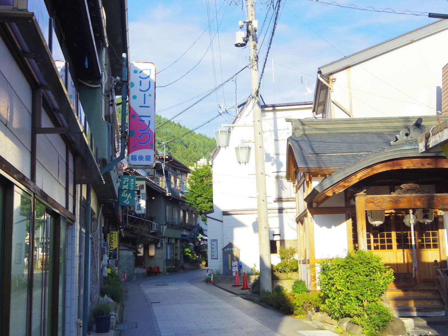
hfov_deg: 40.4
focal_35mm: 47
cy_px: 168
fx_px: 608
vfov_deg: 30.9
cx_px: 224
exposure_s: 1/800
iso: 250
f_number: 3.2
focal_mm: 8.5
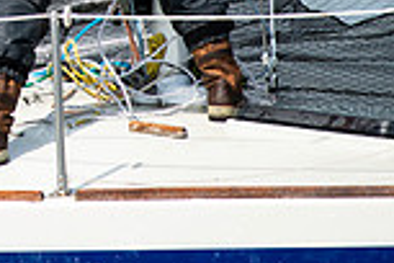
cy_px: -151
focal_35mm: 758
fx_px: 8295
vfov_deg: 1.8
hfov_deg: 2.7
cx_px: -196
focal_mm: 200
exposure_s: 1/2000
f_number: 5
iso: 320
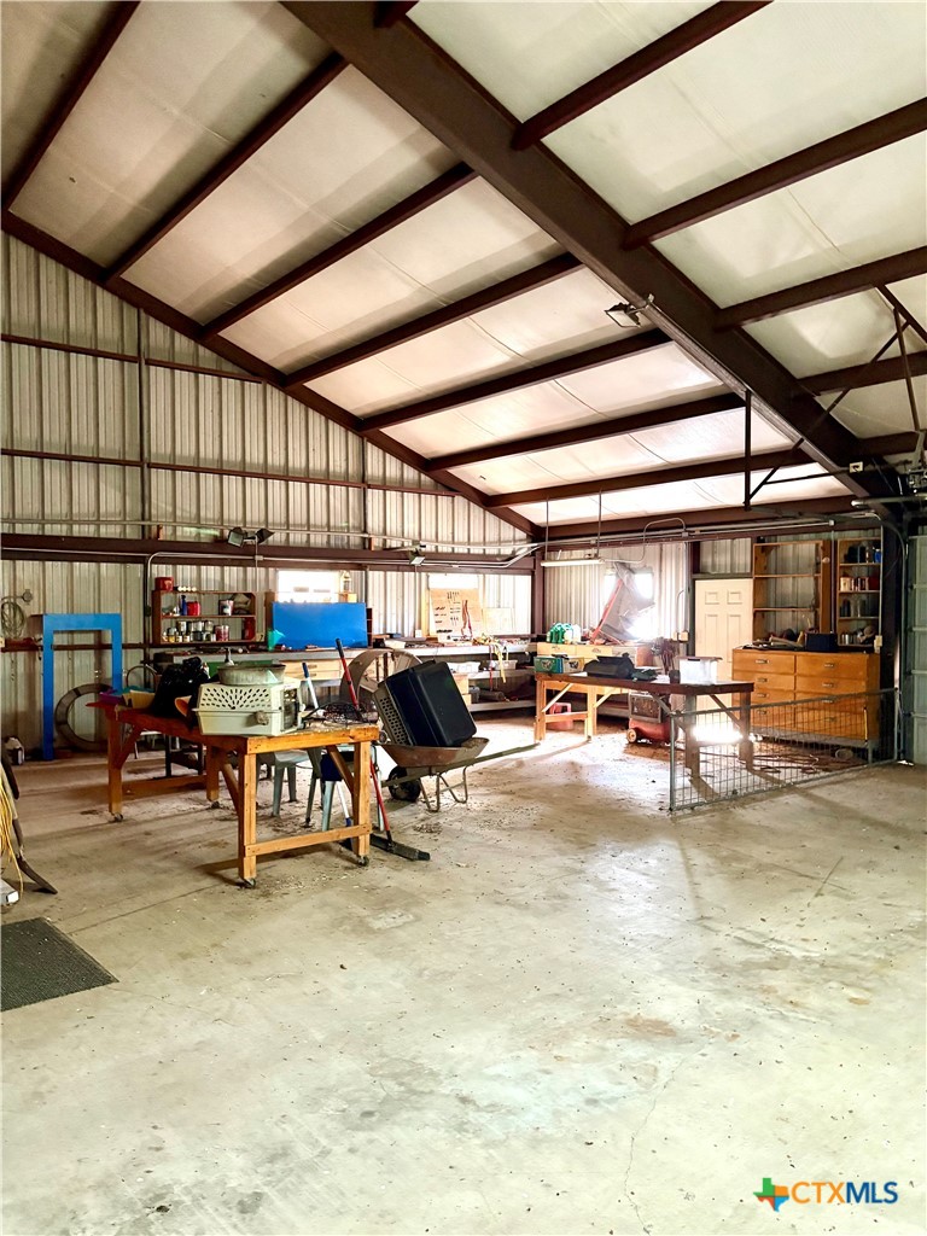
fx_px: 928
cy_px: 618
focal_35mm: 26
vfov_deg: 67.3
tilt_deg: -1.6
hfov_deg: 53.1
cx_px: 464
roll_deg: -0.1
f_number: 1.6
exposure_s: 1/30
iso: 640
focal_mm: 5.96
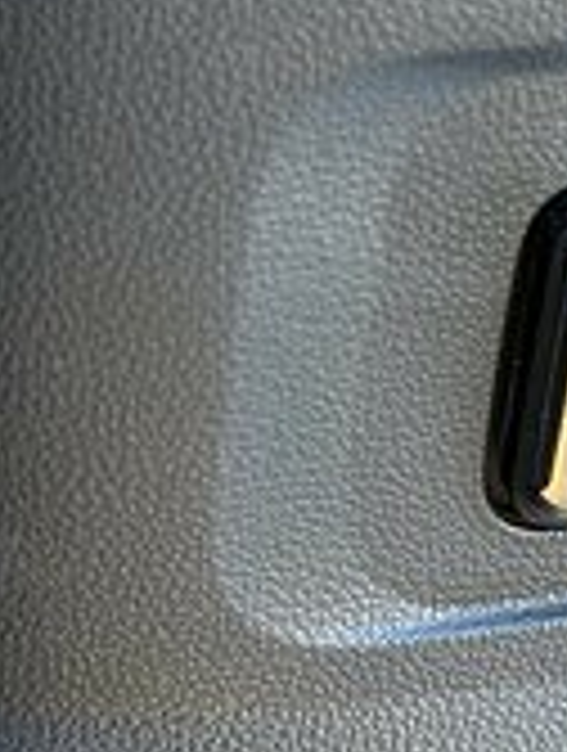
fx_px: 3416
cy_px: 252
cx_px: 1076
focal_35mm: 157
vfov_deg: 12.5
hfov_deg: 9.0
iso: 100
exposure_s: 1/74
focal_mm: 6.76
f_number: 1.78
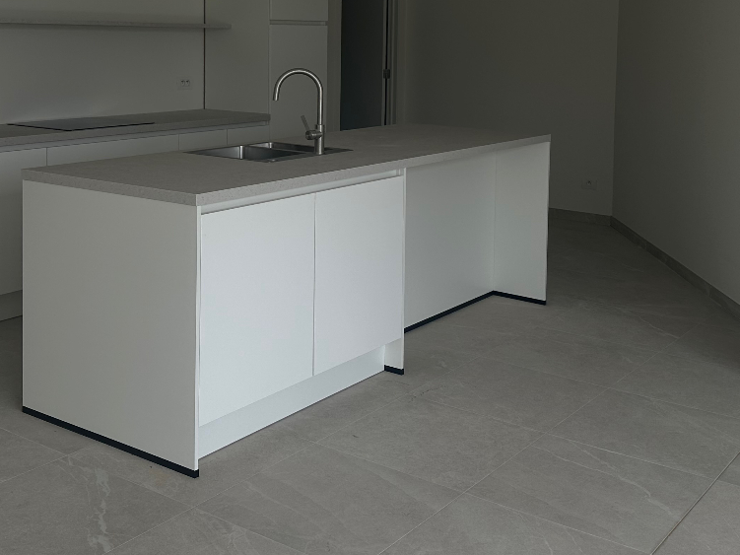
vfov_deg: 30.7
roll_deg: -0.5
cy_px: 105
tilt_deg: -3.8
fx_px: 983
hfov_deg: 41.2
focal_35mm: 46
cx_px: 340
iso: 64
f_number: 1.78
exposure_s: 1/169
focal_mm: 6.86
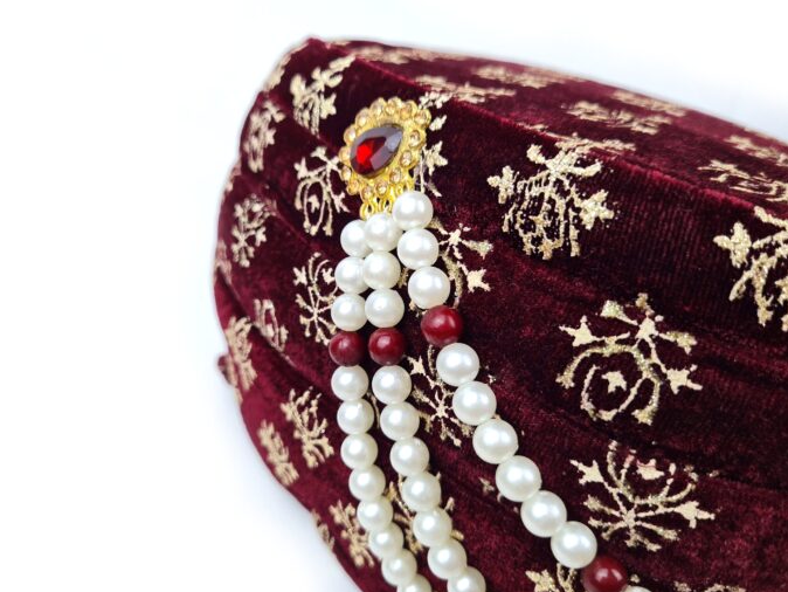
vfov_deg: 51.4
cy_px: 304
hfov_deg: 65.3
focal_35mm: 27
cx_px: 381
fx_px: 615
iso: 50
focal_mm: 5.4
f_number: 1.8
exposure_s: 1/165
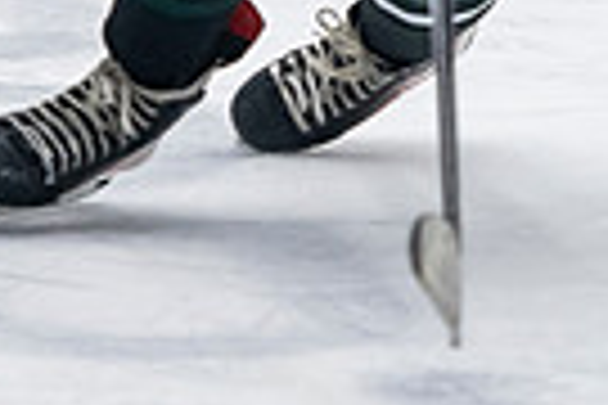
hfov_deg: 3.1
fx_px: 11180
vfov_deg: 2.1
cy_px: -372
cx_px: 306
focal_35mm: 662
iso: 2000
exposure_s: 1/640
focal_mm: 125
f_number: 3.2
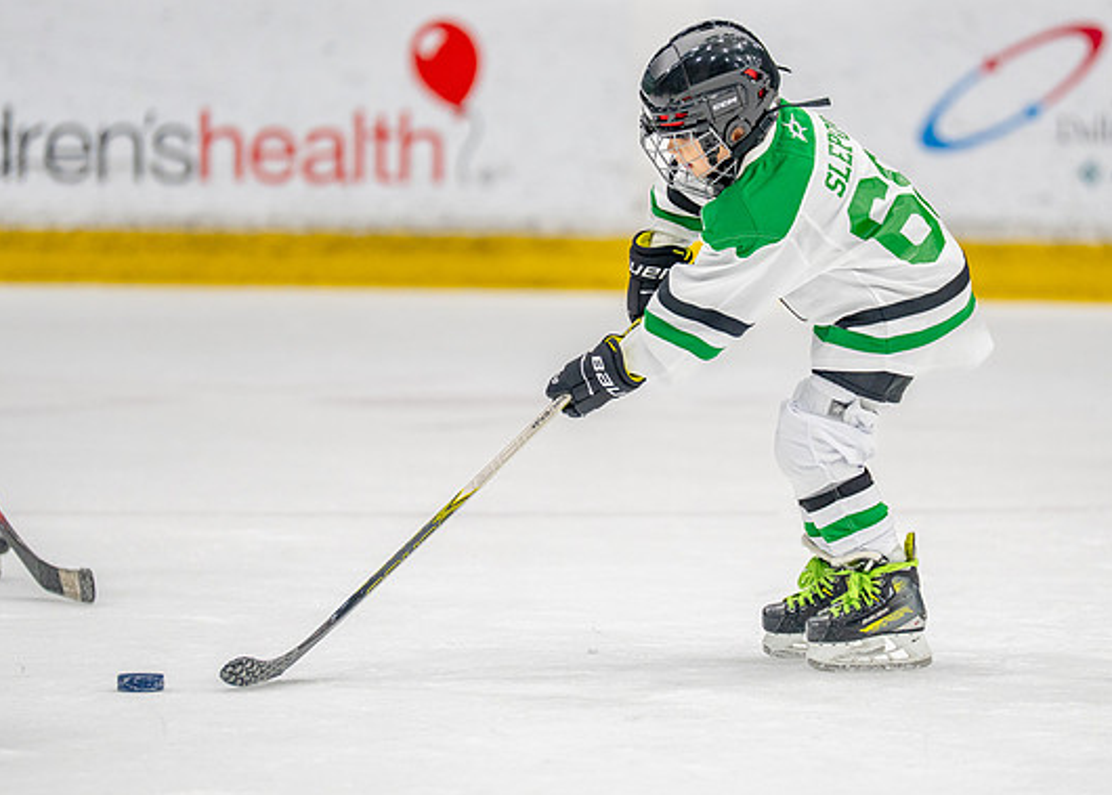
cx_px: 613
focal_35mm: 287
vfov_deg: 5.0
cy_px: 365
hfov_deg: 7.0
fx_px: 9067
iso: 1000
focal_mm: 200
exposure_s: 1/1250
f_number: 2.8
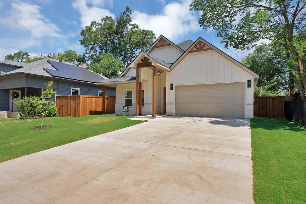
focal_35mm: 20
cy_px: 101
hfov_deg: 84.0
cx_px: 156
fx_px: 170
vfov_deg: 61.9
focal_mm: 19
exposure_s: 1/400
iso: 640
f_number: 9
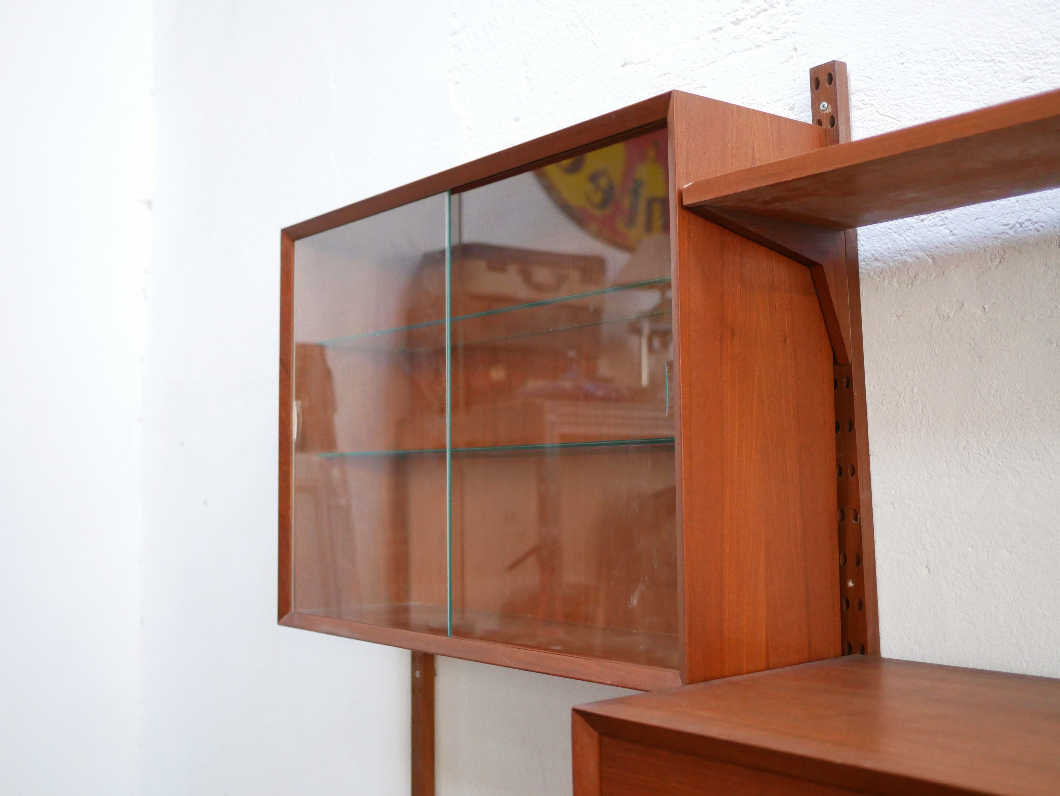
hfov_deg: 46.8
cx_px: 530
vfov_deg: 36.0
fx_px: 1225
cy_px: 398
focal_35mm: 40
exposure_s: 1/60
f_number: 1.7
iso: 2000
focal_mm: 20
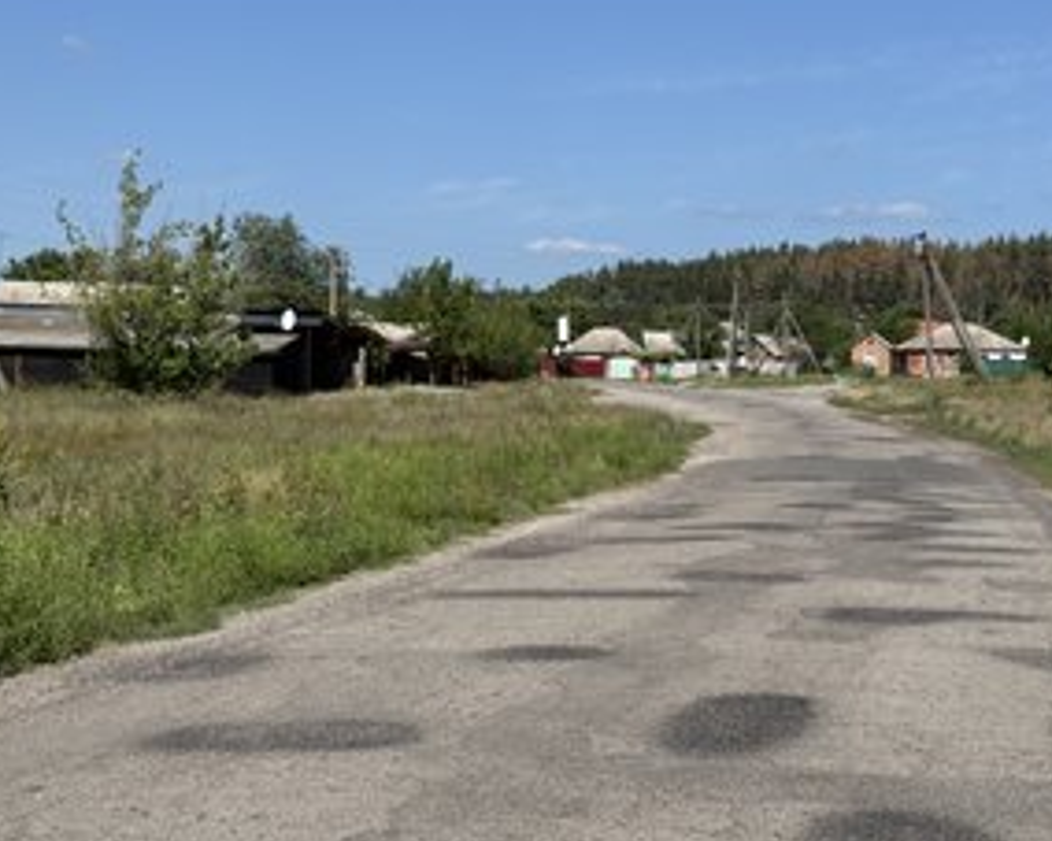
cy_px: 419
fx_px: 2054
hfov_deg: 28.7
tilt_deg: -2.0
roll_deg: -1.1
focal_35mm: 66
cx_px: 596
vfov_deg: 23.1
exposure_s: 1/6410
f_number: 1.78
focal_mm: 6.76
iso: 64
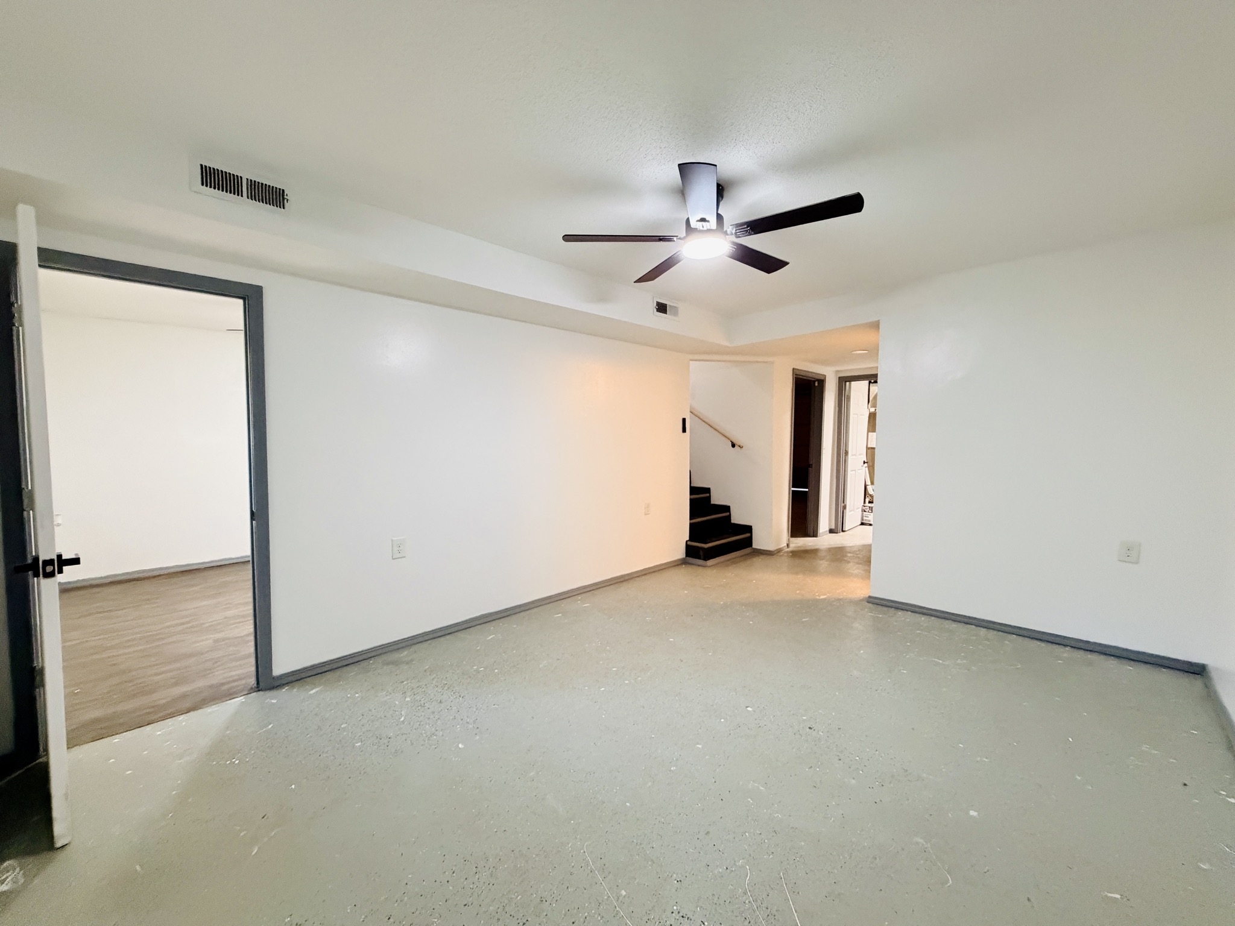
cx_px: 618
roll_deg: +0.4
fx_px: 499
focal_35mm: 14
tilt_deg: -2.8
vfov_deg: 85.7
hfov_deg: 102.1
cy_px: 463
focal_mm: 2.22
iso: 500
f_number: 2.2
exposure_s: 1/60
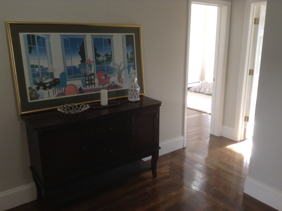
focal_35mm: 33
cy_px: 106
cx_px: 141
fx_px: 268
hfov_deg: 55.4
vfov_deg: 42.8
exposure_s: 1/24
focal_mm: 3.3
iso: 32
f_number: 2.4
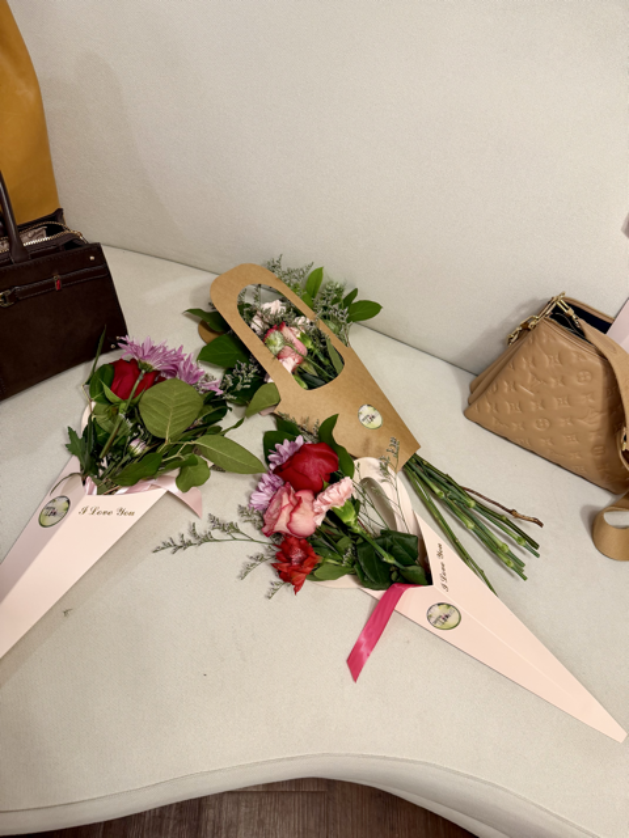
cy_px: 419
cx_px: 314
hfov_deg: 56.8
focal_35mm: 24
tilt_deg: -56.1
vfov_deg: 71.6
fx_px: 581
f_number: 1.78
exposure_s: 1/60
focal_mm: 6.76
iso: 125
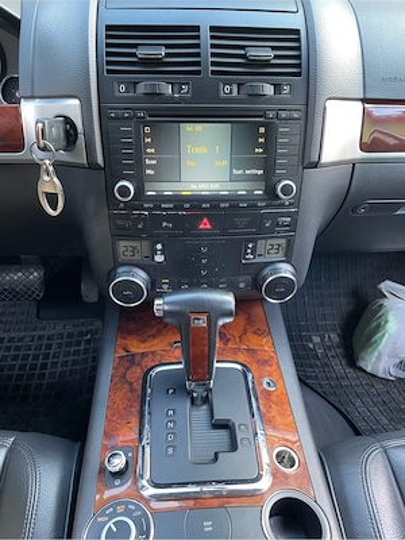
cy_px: 270
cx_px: 202
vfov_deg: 67.3
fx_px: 406
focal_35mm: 26
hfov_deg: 53.1
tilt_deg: -35.2
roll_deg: -0.3
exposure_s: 1/60
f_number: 1.6
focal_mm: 4.2
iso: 250
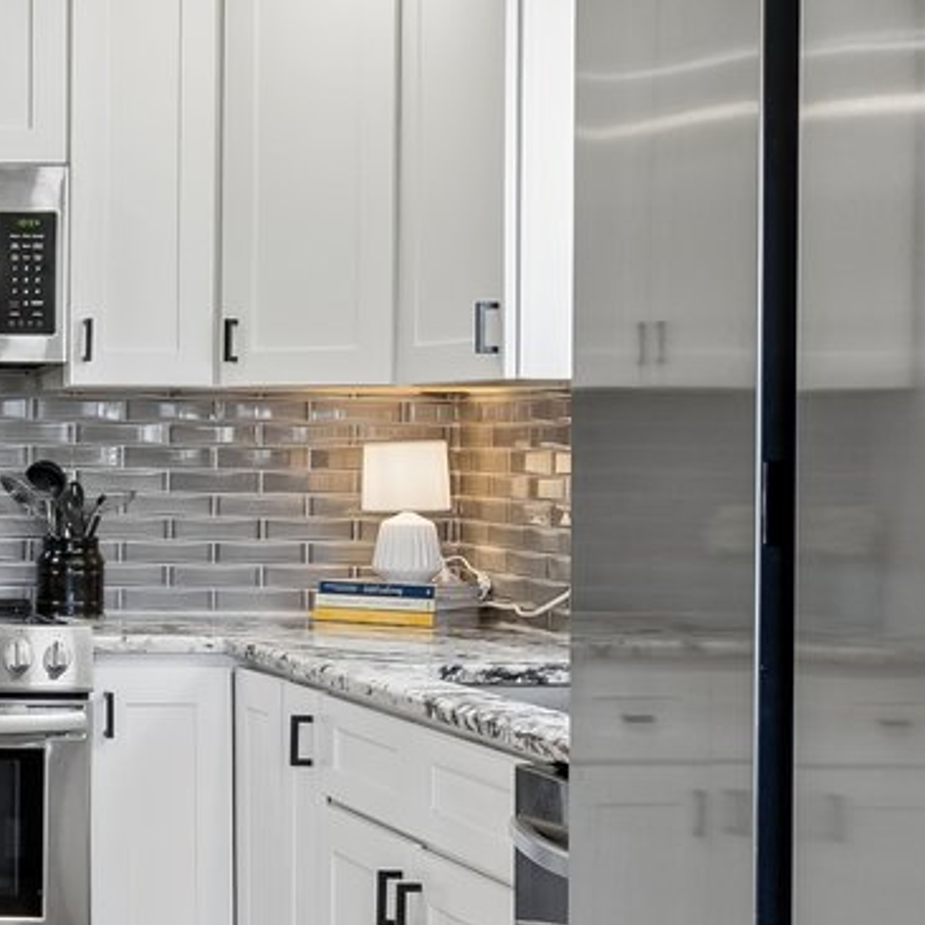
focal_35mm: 76
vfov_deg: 22.8
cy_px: 489
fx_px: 2298
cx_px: -541
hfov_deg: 19.3
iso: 200
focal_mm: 16
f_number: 8
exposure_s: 1/13
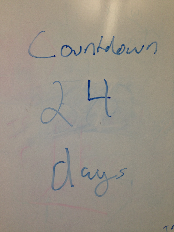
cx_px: 87
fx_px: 221
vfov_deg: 55.4
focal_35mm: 33
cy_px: 116
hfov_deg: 42.9
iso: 50
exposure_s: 1/30
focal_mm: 4.12
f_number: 2.4
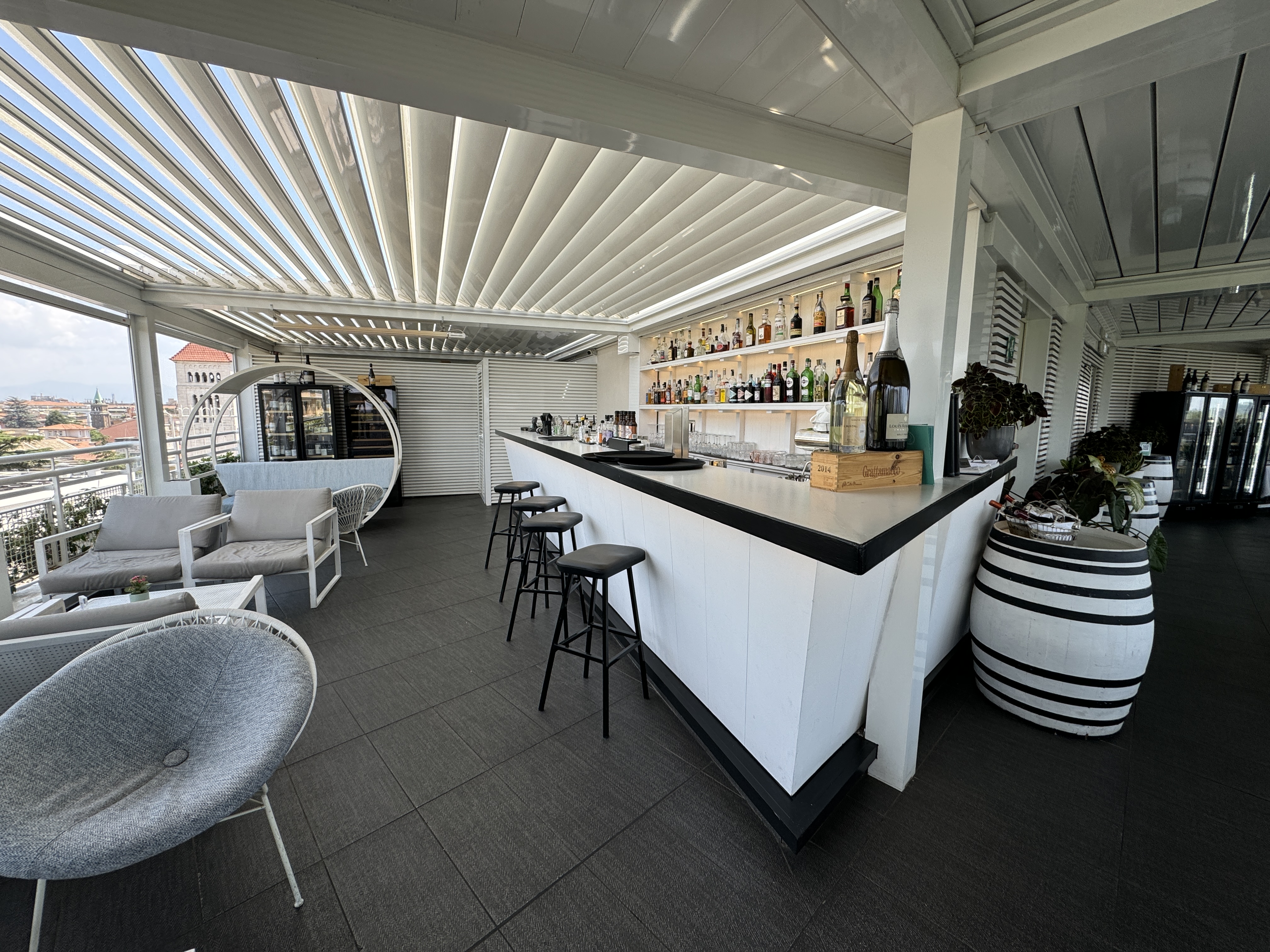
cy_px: 476
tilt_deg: -7.9
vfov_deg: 85.7
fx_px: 514
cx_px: 635
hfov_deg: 102.1
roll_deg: -1.2
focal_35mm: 14
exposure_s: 1/321
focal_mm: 2.22
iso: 40
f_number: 2.2
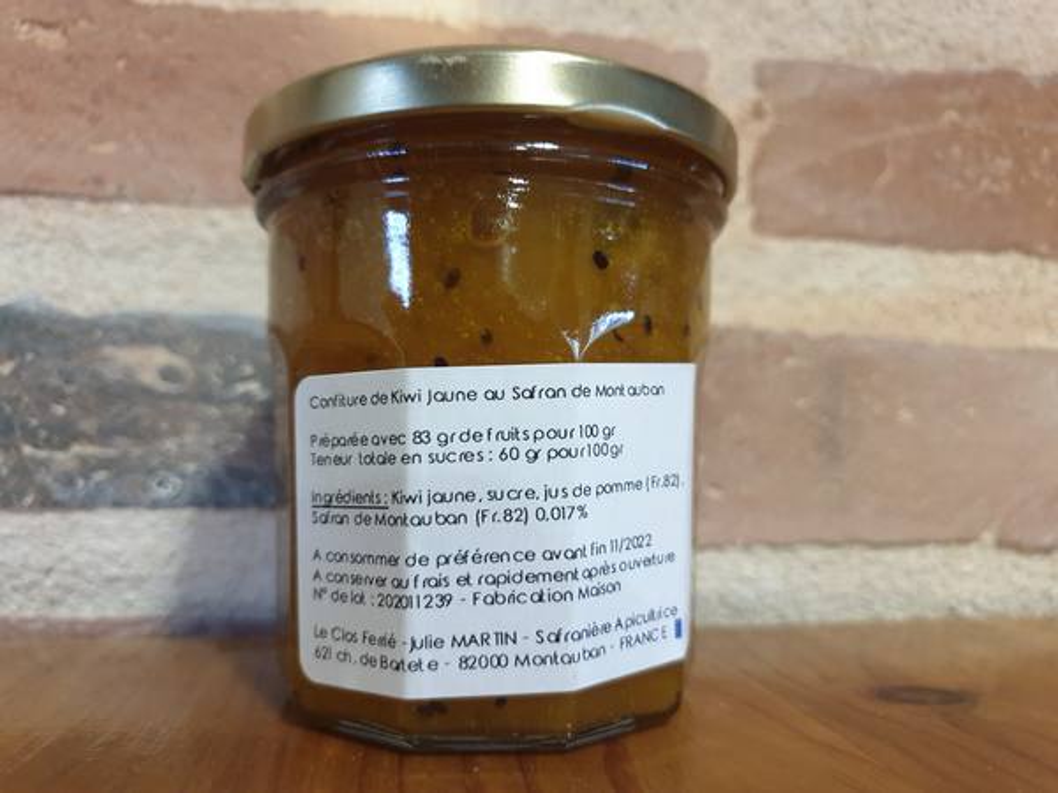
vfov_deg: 53.1
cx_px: 529
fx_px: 795
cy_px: 396
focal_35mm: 26
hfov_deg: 67.3
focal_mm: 4.3
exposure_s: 1/25
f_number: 1.5
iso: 320
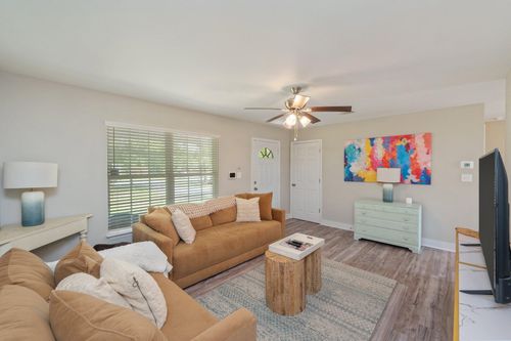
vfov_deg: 77.3
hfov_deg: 100.4
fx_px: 213
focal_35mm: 15
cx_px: 256
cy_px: 170
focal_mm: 15
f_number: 9
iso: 400
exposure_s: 1/25
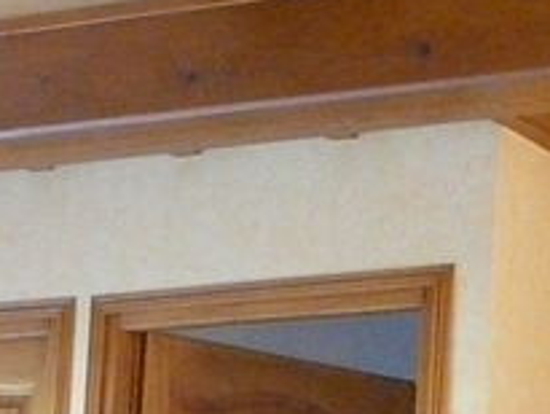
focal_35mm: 171
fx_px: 2719
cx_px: 545
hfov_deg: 11.4
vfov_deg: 8.5
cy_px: 632
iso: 400
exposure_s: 1/13
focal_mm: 5.2
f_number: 2.8
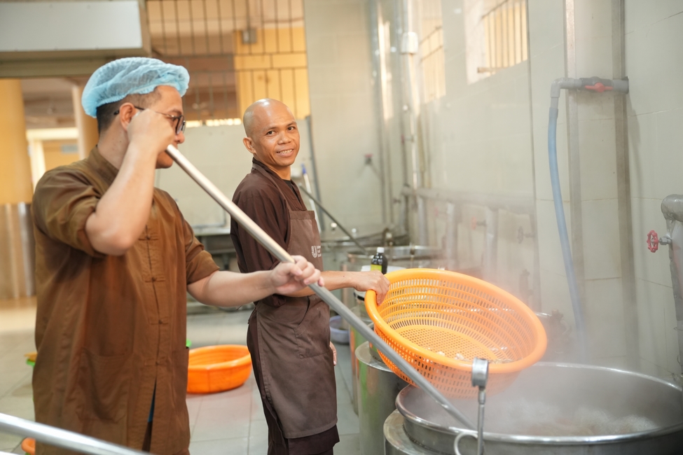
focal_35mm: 47
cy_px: 228
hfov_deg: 41.9
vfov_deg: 28.6
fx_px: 892
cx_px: 342
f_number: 2.5
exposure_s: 1/125
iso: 2000
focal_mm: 47
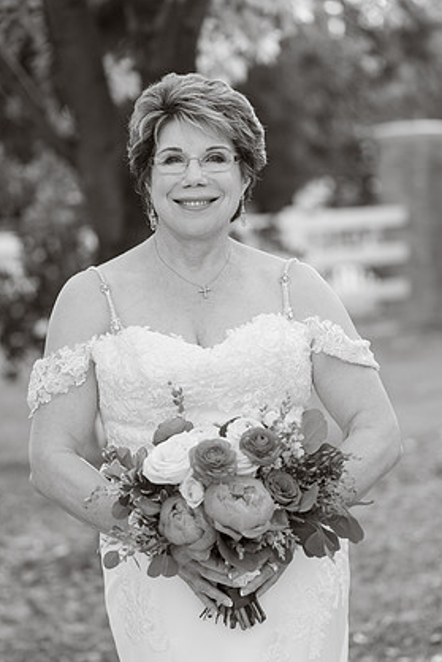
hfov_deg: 9.7
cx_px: 214
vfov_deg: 14.4
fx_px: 2613
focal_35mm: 142
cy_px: 347
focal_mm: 132
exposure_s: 1/320
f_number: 4
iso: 320
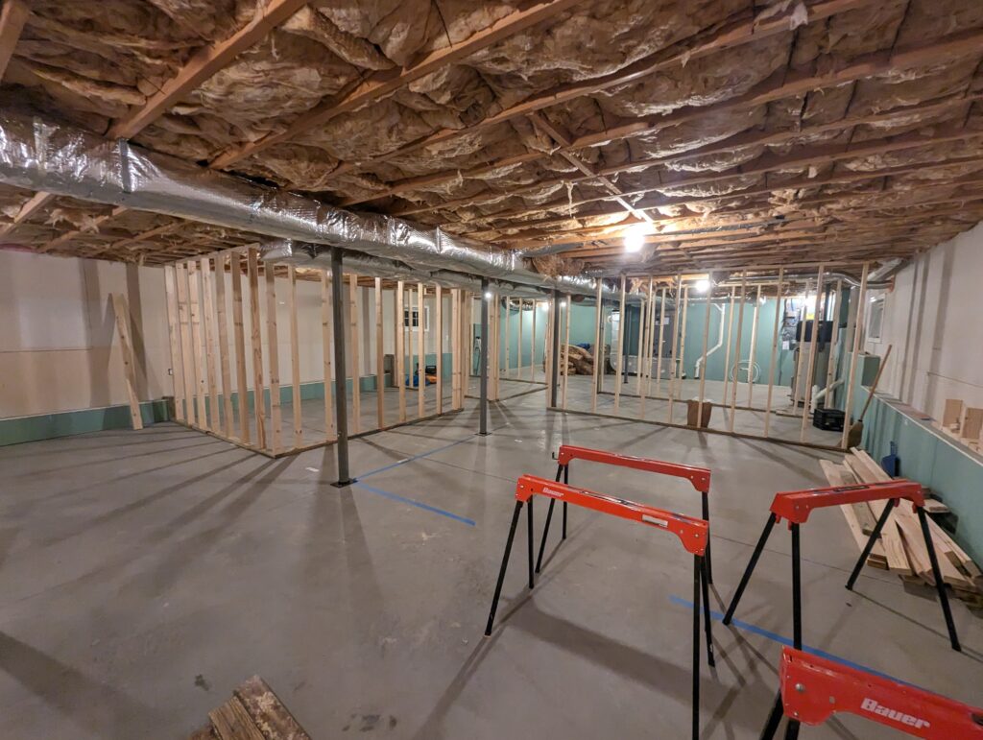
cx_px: 492
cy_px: 370
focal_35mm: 13
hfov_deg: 106.1
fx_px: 370
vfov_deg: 90.1
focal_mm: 1.95
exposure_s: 1/40
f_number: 2.2
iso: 396
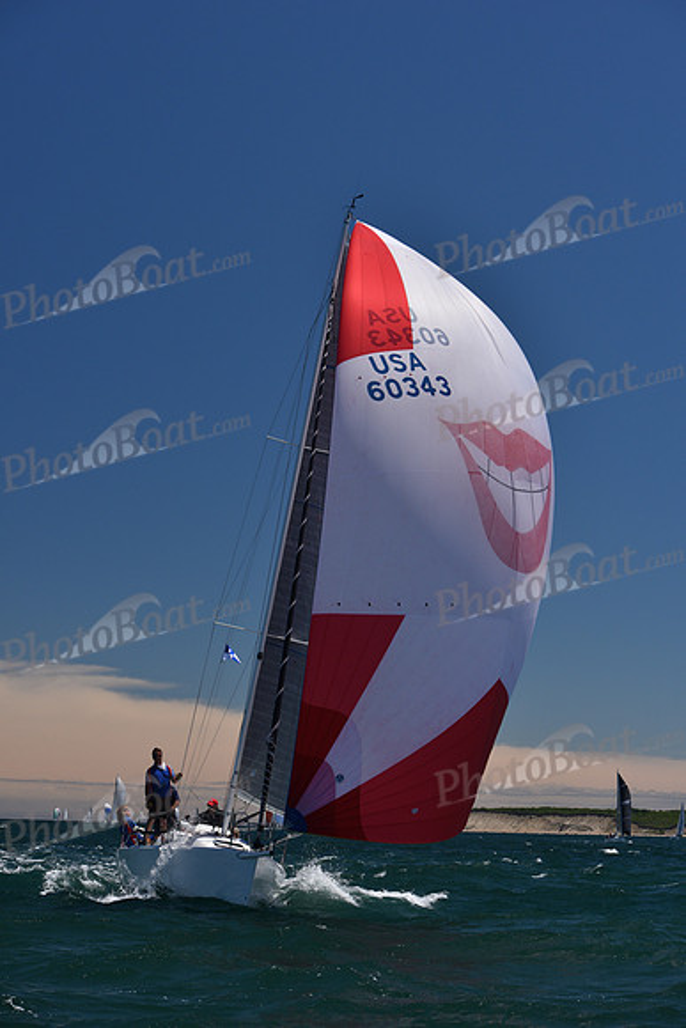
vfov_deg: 28.8
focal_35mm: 70
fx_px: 1999
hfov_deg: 19.5
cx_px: 343
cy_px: 514
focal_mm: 70
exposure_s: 1/800
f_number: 7.1
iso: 250
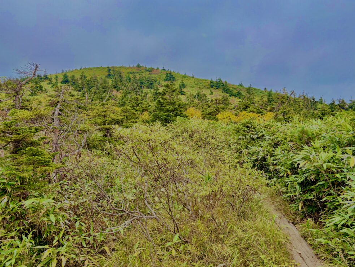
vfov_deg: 51.4
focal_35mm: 27
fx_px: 277
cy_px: 130
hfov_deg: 65.3
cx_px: 179
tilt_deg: -1.7
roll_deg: +0.7
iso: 50
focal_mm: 5.96
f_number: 1.6
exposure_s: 1/586
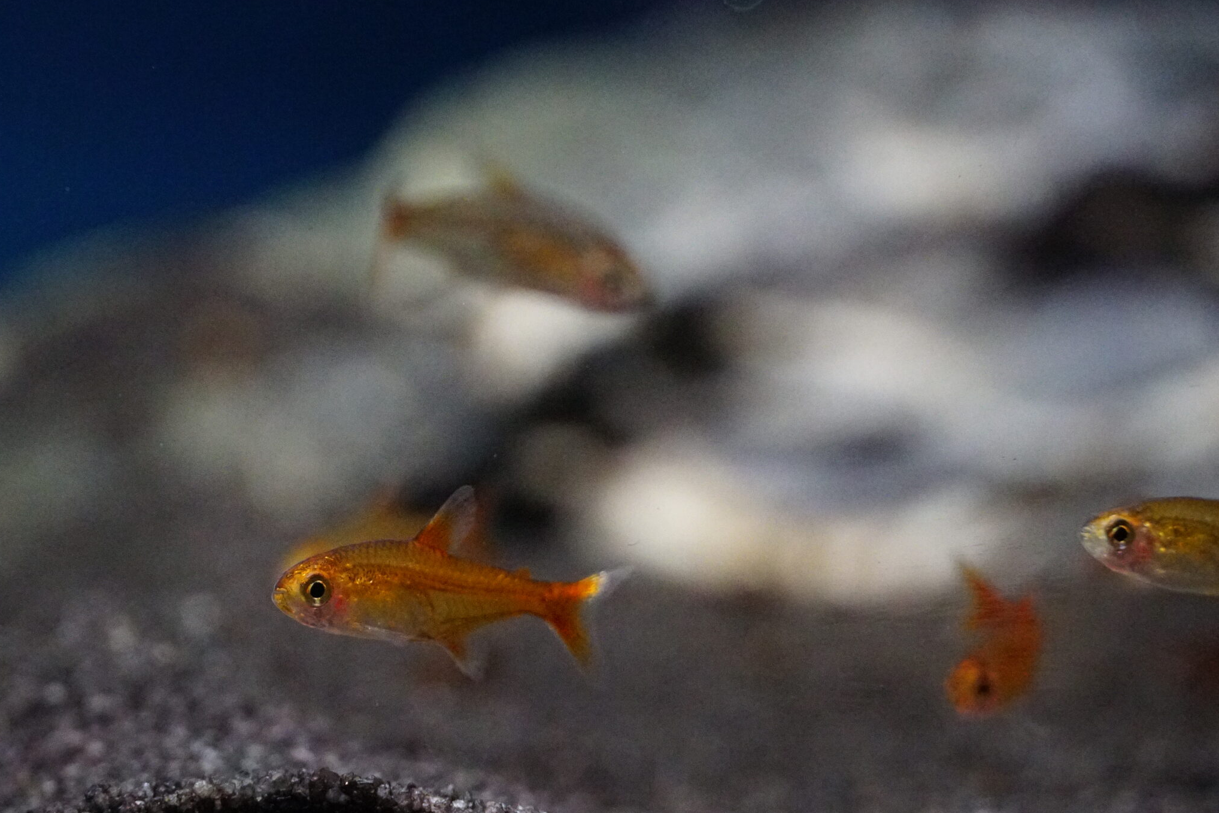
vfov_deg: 5.4
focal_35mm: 255
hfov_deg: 8.1
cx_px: 490
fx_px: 8623
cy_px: 507
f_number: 5.6
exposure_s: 1/350
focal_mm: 135
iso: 10000
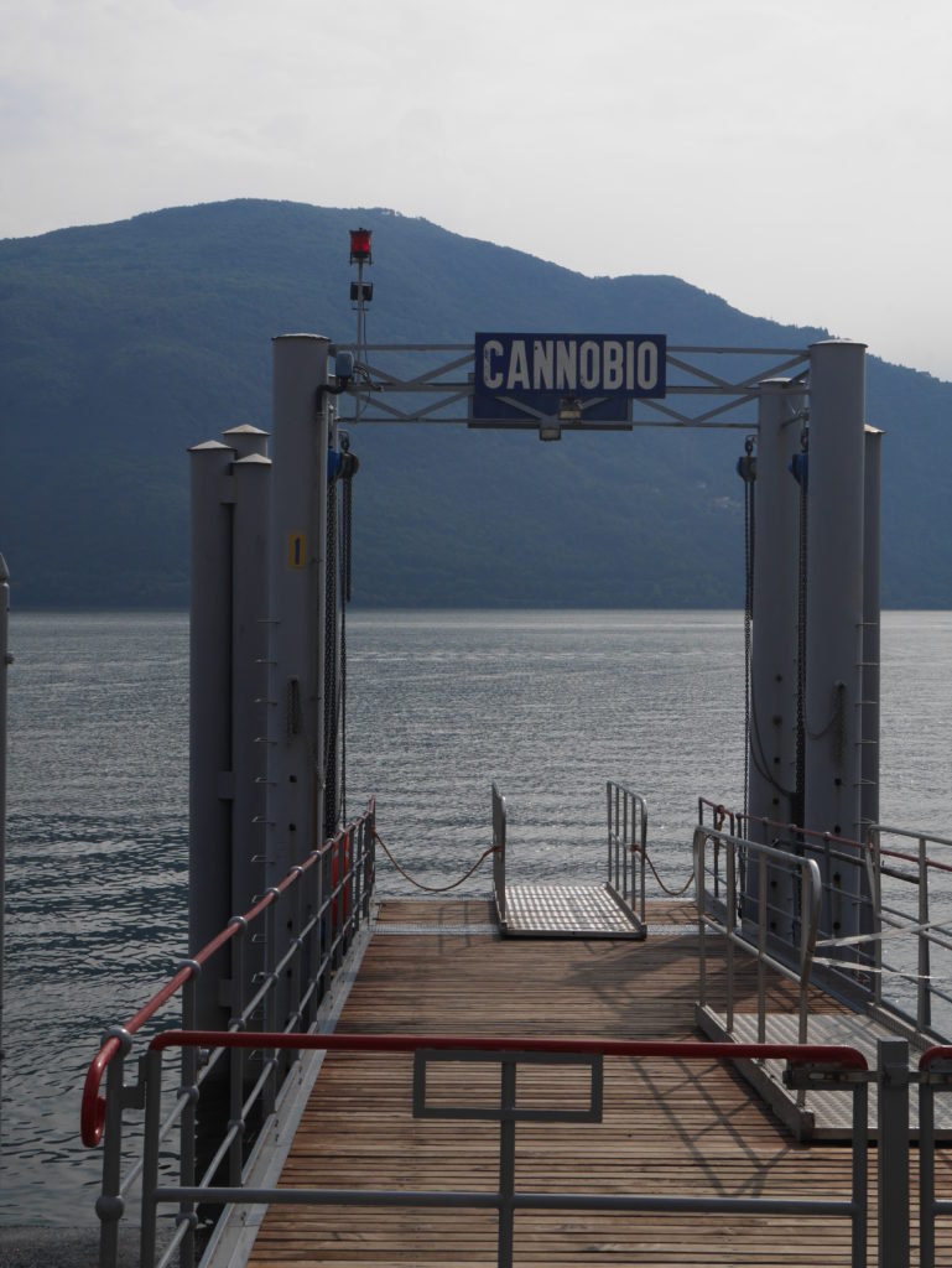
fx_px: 1978
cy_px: 634
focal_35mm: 54
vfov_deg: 35.5
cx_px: 476
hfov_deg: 27.1
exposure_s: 1/640
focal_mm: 27
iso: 200
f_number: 13
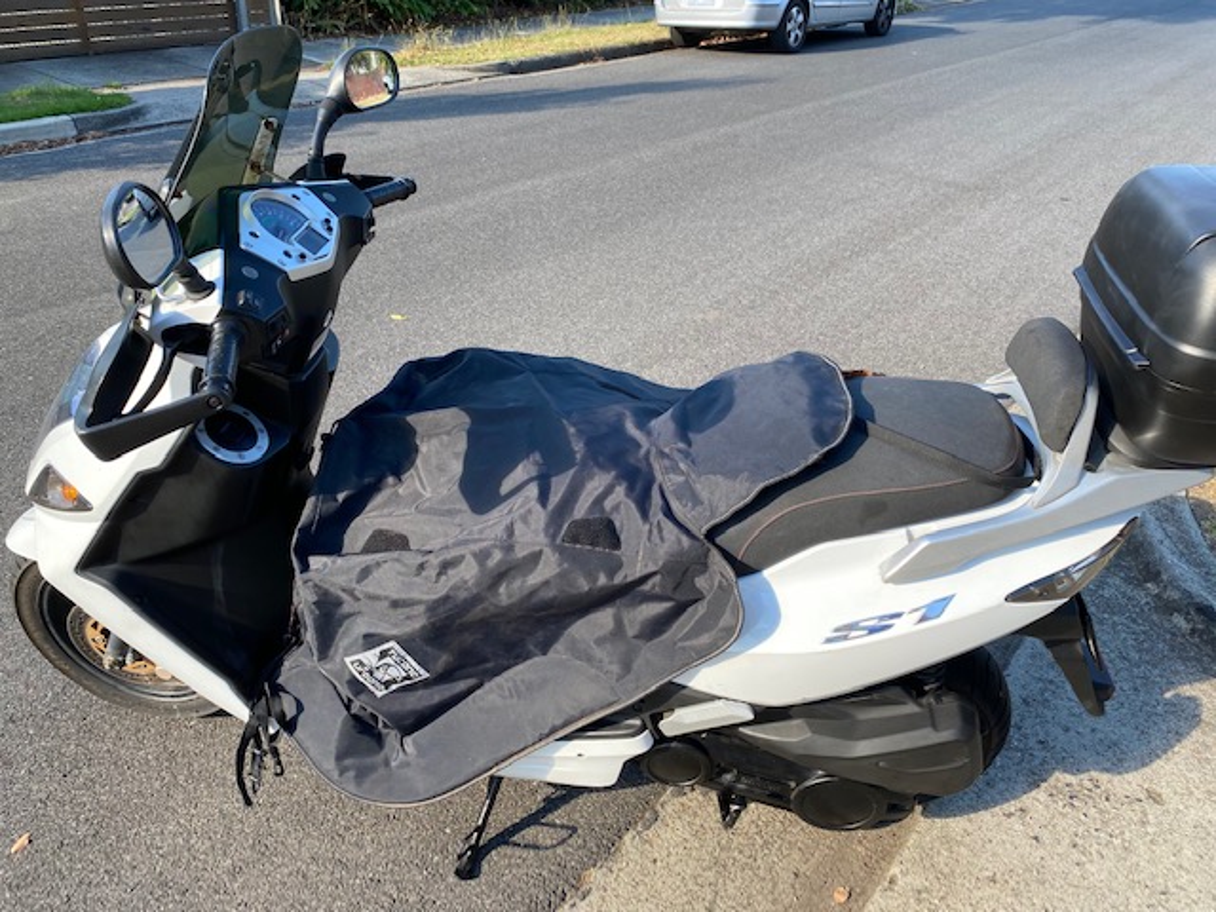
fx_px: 913
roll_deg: -2.7
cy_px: 456
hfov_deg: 67.3
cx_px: 608
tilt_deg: -32.6
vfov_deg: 53.1
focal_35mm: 26
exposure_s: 1/334
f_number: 1.8
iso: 32
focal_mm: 4.25
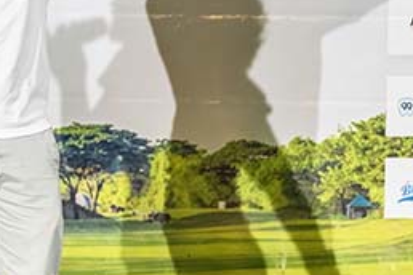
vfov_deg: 10.9
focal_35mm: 125
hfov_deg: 16.3
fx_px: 1432
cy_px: 14
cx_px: 94
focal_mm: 33.5
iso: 2000
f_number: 5
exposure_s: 1/200
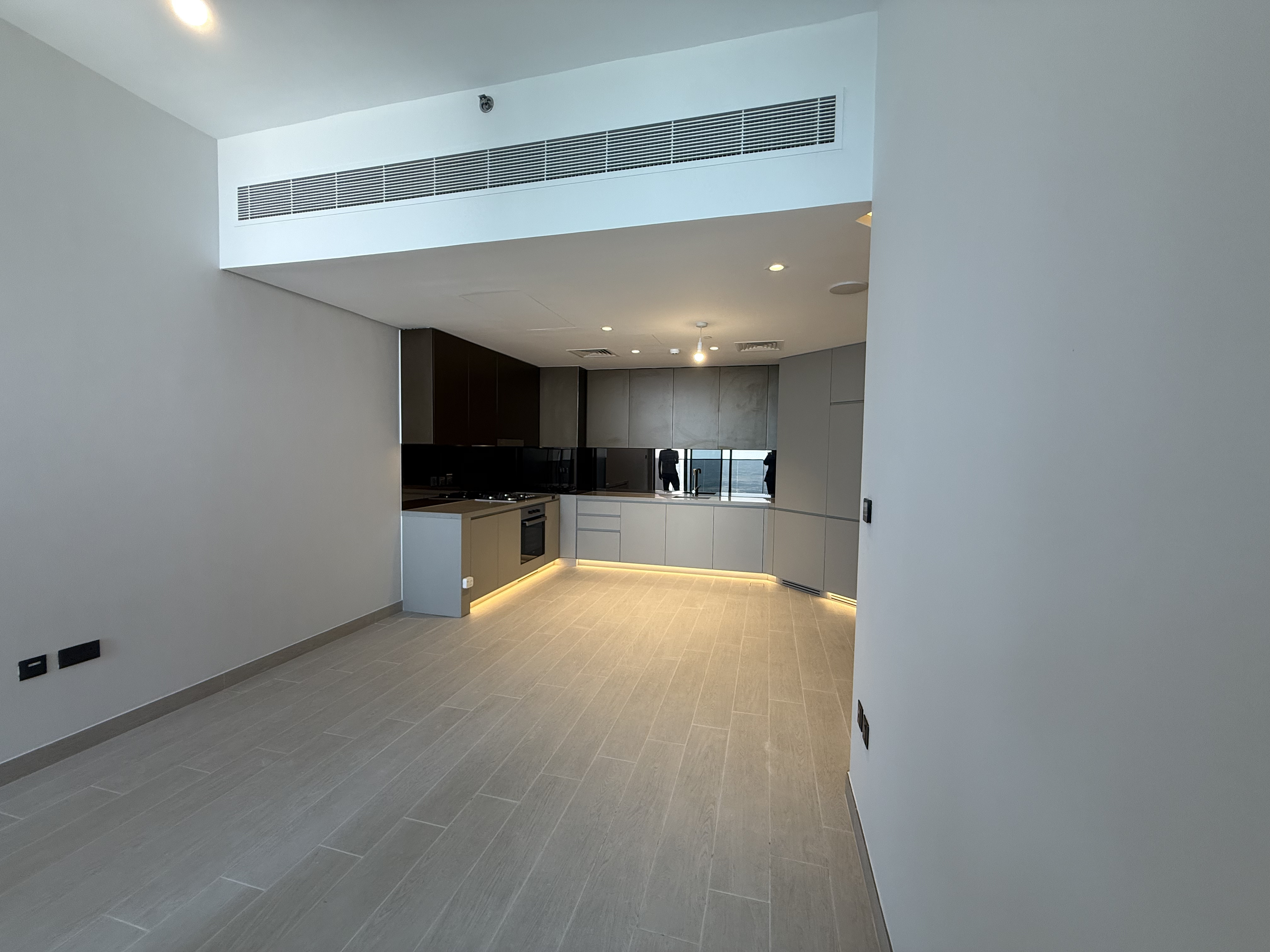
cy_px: 476
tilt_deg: -2.8
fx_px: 514
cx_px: 635
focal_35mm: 14
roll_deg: -1.1
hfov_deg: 102.1
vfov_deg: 85.7
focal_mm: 2.22
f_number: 2.2
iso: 125
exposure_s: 1/100
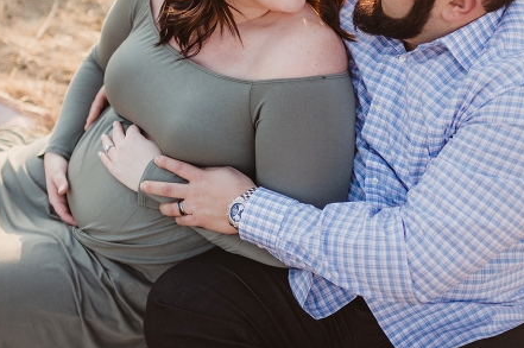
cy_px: 83
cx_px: 253
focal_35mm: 61
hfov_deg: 32.9
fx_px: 887
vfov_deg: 22.0
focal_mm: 35
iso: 100
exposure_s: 1/500
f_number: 1.8
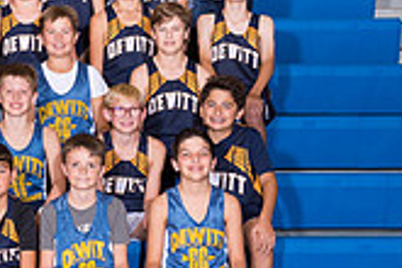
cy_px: 128
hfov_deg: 11.7
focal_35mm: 172
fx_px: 1921
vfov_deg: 8.0
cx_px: -108
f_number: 7.1
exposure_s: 1/250
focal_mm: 40
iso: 640
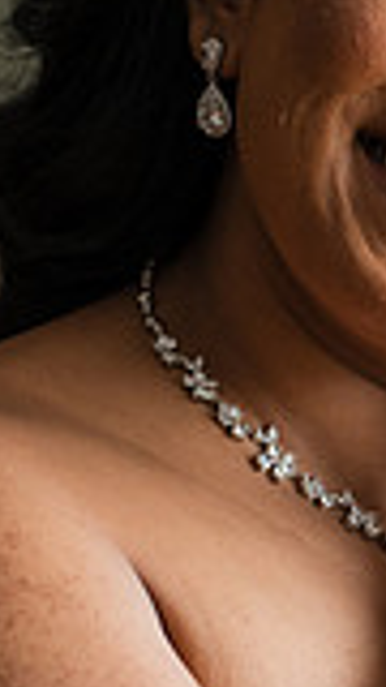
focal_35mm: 371
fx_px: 6751
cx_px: 592
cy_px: 442
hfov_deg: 3.3
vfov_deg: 5.8
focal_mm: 126
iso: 640
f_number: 4
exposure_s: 1/250
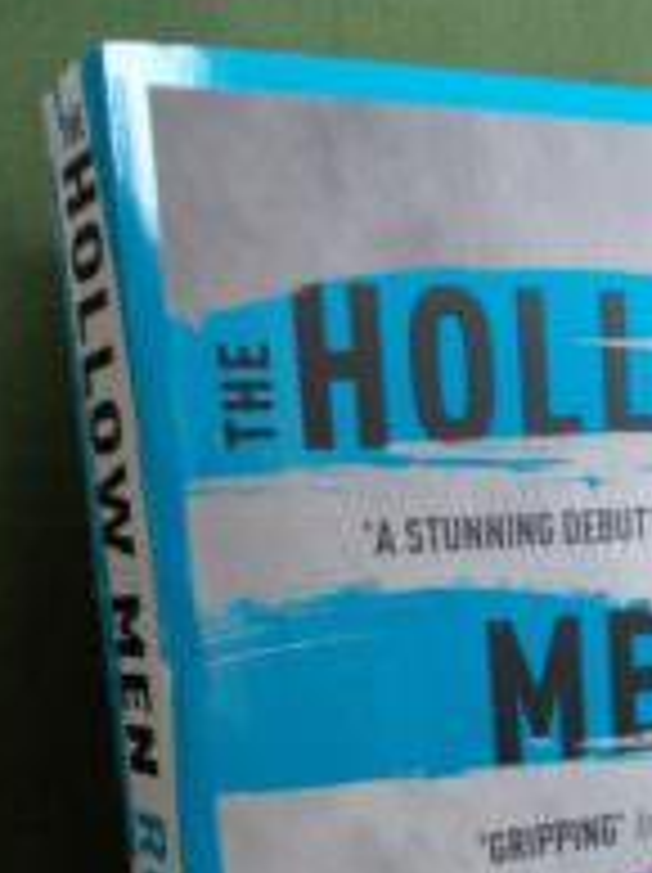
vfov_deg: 33.9
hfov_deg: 27.1
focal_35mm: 53
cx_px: 488
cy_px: 812
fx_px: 1334
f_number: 2.7
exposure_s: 1/25
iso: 80
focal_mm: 4
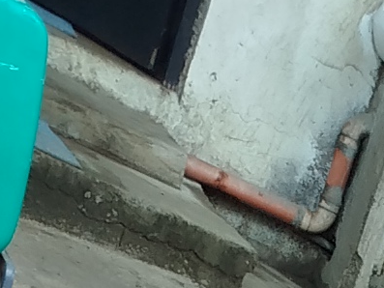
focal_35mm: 242
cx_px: 748
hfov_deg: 7.8
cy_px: 1905
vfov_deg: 4.3
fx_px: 2685
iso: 50
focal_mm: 5.31
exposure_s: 1/134
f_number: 1.7
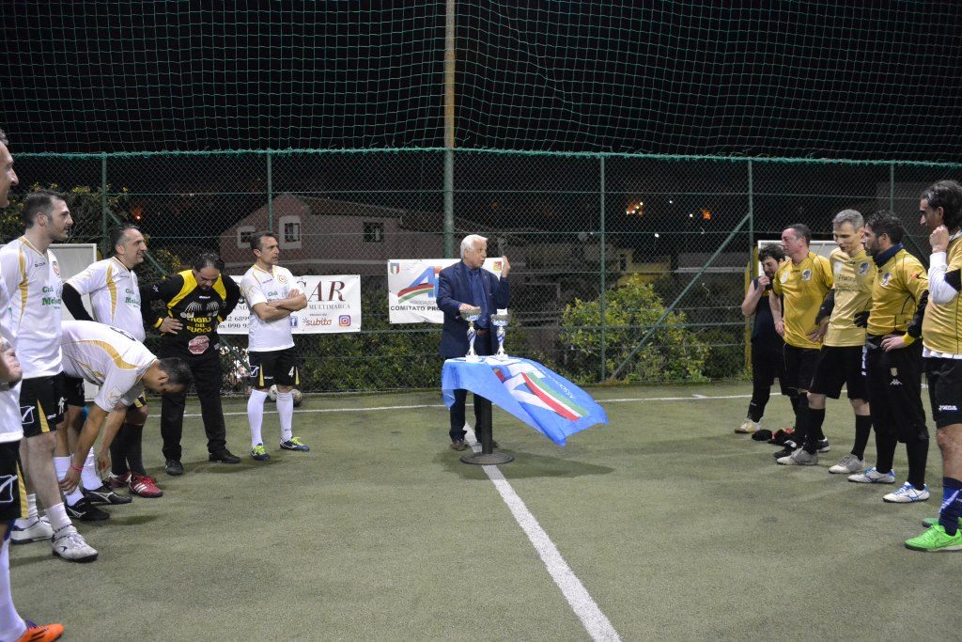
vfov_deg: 47.9
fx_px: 722
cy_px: 321
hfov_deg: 67.4
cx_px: 481
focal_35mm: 27
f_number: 3.5
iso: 3200
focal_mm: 18
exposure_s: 1/40
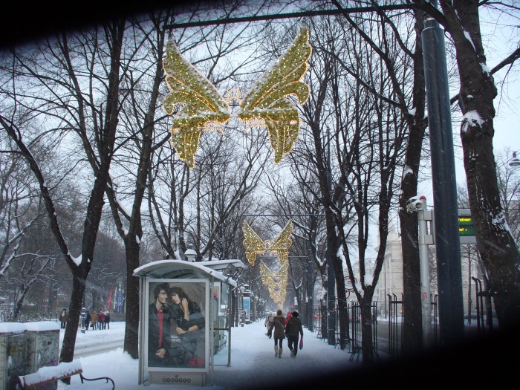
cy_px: 195
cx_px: 260
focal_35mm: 37
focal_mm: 6.1
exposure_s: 1/50
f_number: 2.8
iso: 100
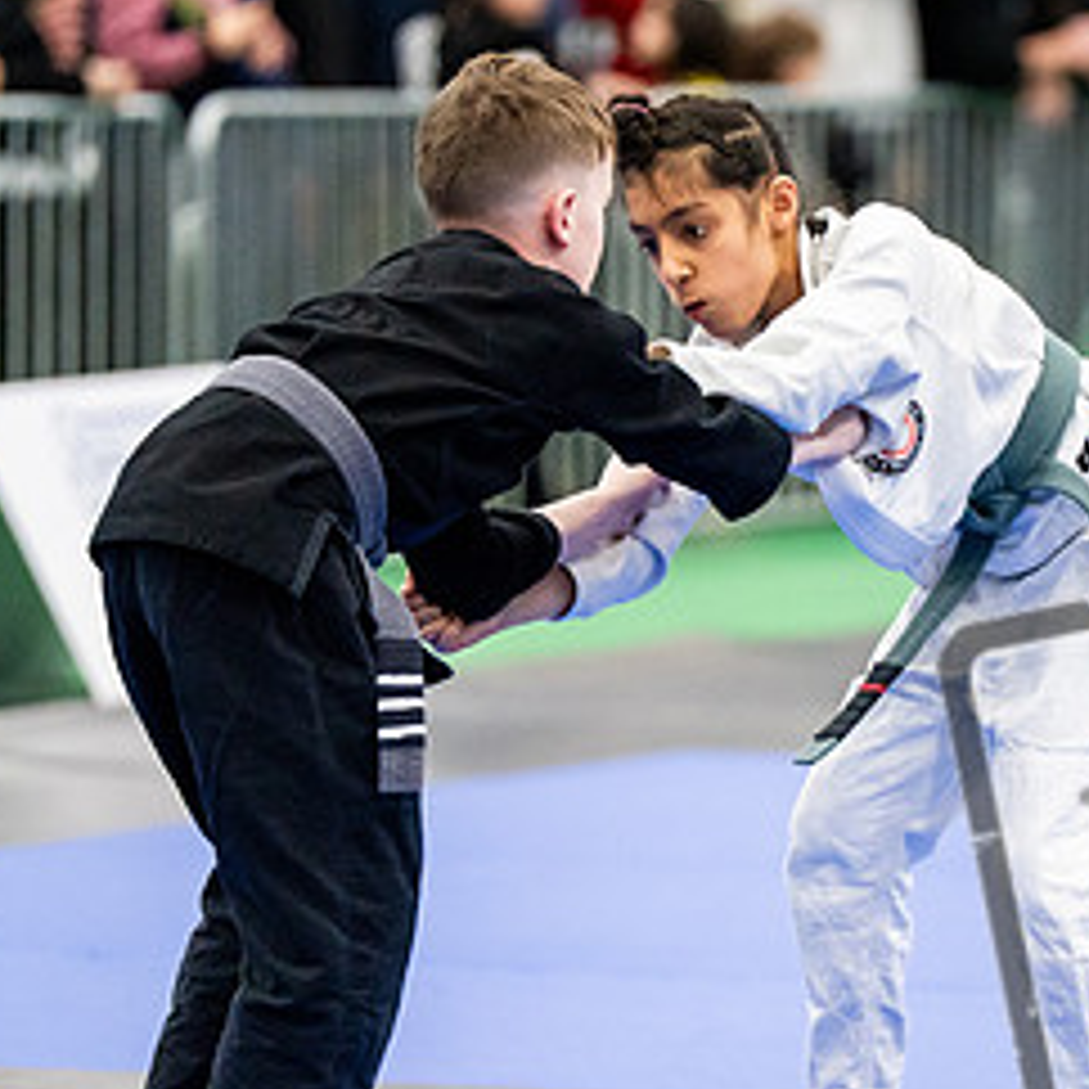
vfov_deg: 4.3
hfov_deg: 4.3
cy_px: 700
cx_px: 950
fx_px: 14486
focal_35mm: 407
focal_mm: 200
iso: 4000
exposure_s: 1/500
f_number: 2.8
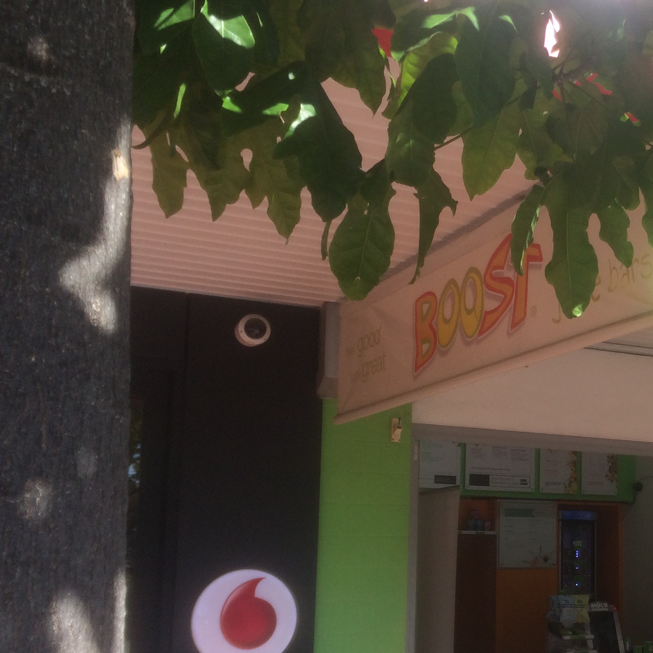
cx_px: 677
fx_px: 1152
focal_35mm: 54
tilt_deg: +8.1
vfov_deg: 31.5
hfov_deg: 29.2
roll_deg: +2.3
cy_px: 416
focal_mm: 4.15
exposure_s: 1/746
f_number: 2.2
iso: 32
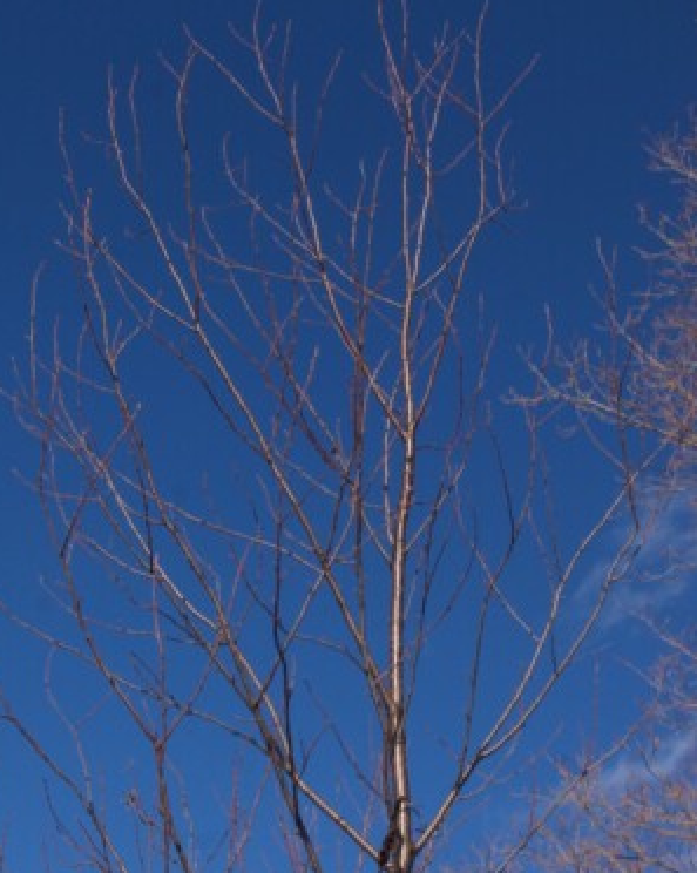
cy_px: 609
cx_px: 340
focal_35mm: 59
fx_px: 1523
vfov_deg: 31.6
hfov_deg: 25.8
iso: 200
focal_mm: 26
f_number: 8
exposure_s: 1/350
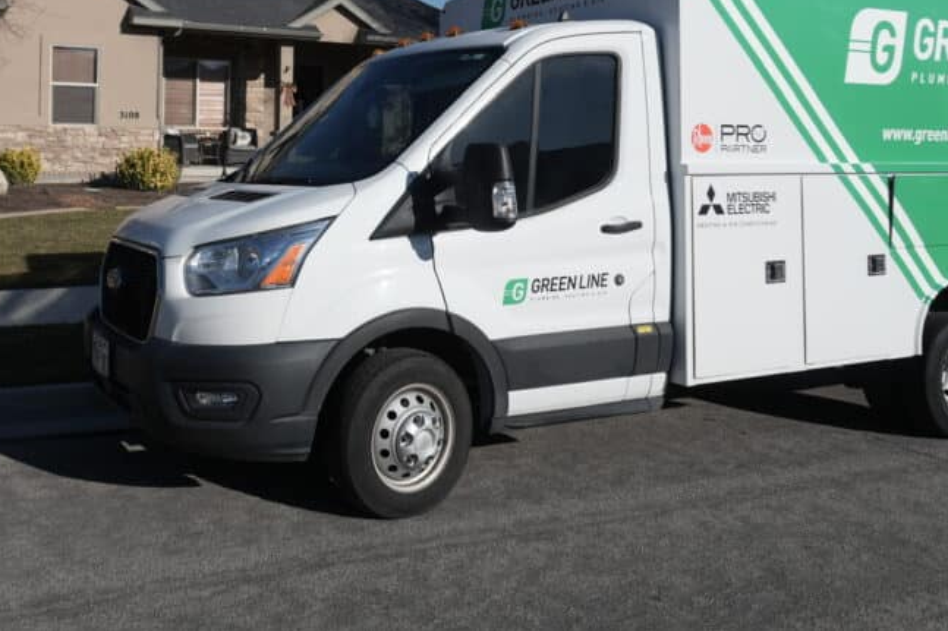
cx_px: 328
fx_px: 1000
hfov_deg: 49.9
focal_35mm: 38
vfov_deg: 34.1
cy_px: 132
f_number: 3.5
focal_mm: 16
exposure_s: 1/2500
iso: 100
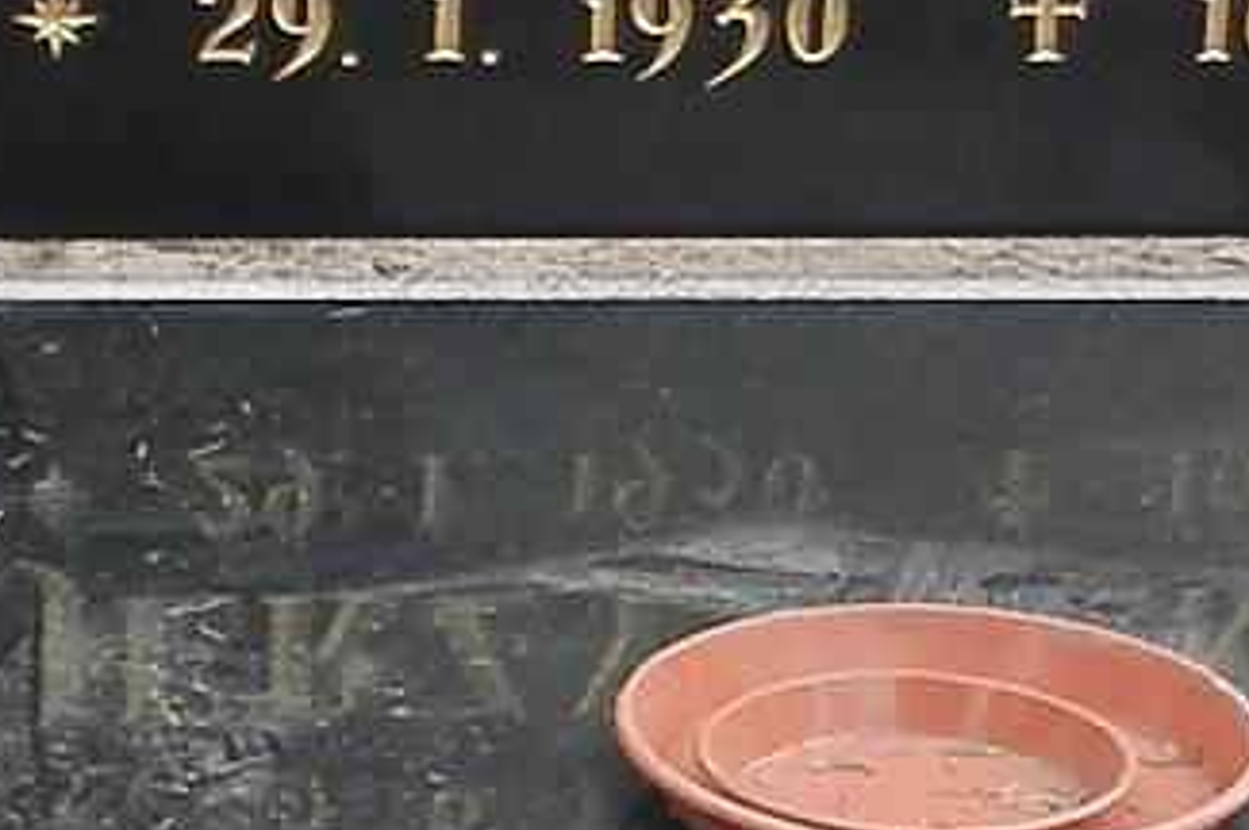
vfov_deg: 6.6
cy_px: 1249
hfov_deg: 10.0
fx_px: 7105
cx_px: 680
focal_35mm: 205
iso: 80
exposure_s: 1/80
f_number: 3.1
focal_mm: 4.5
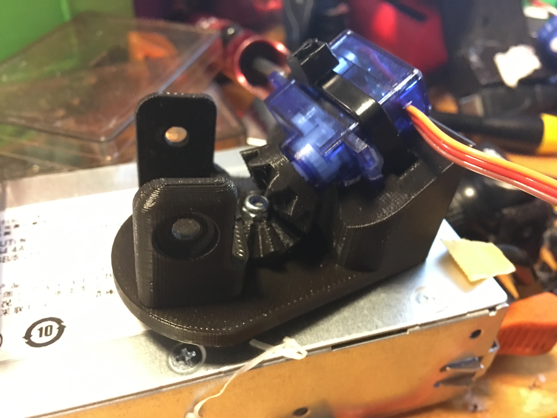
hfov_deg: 61.7
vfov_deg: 48.2
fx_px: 467
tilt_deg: -40.0
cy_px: 209
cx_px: 278
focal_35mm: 29
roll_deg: -1.7
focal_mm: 4.15
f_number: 2.2
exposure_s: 1/4
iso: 200
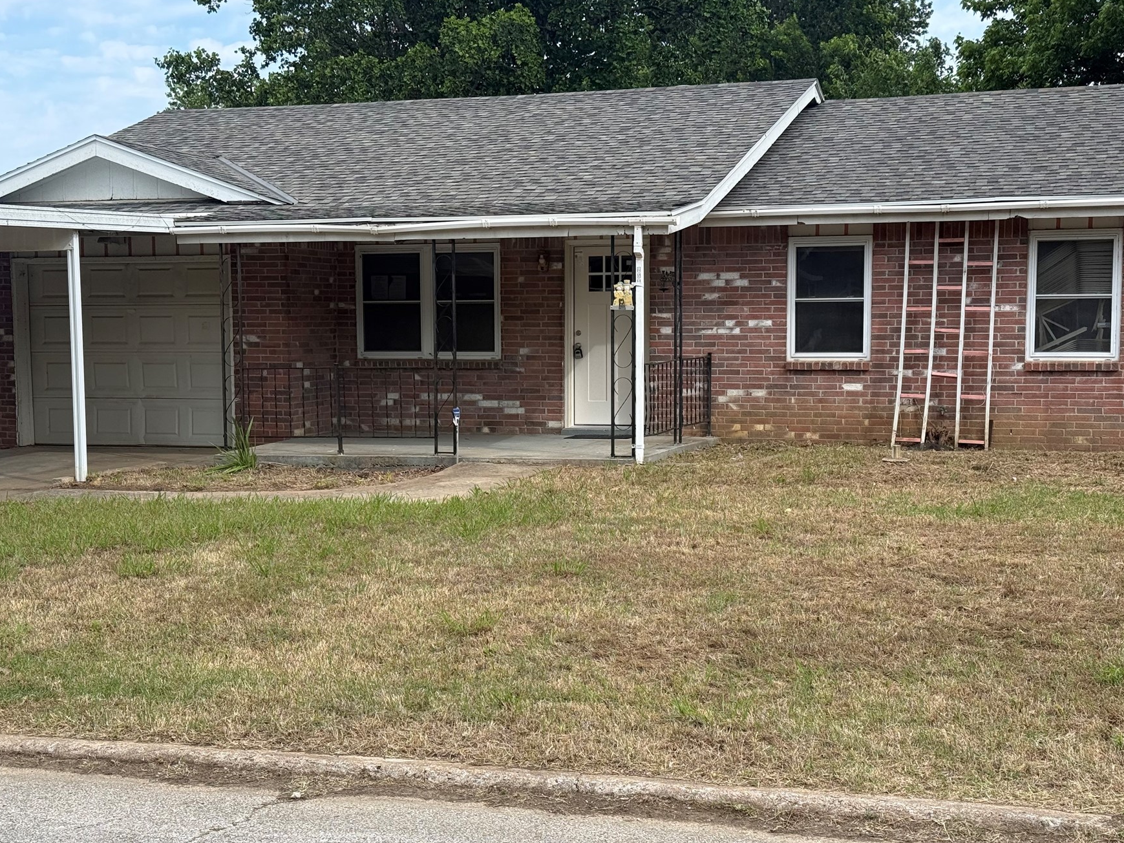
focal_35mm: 53
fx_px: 1721
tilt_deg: -3.4
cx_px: 561
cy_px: 457
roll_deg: +0.4
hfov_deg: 36.2
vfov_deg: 27.5
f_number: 1.78
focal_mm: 6.76
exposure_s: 1/2088
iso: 64
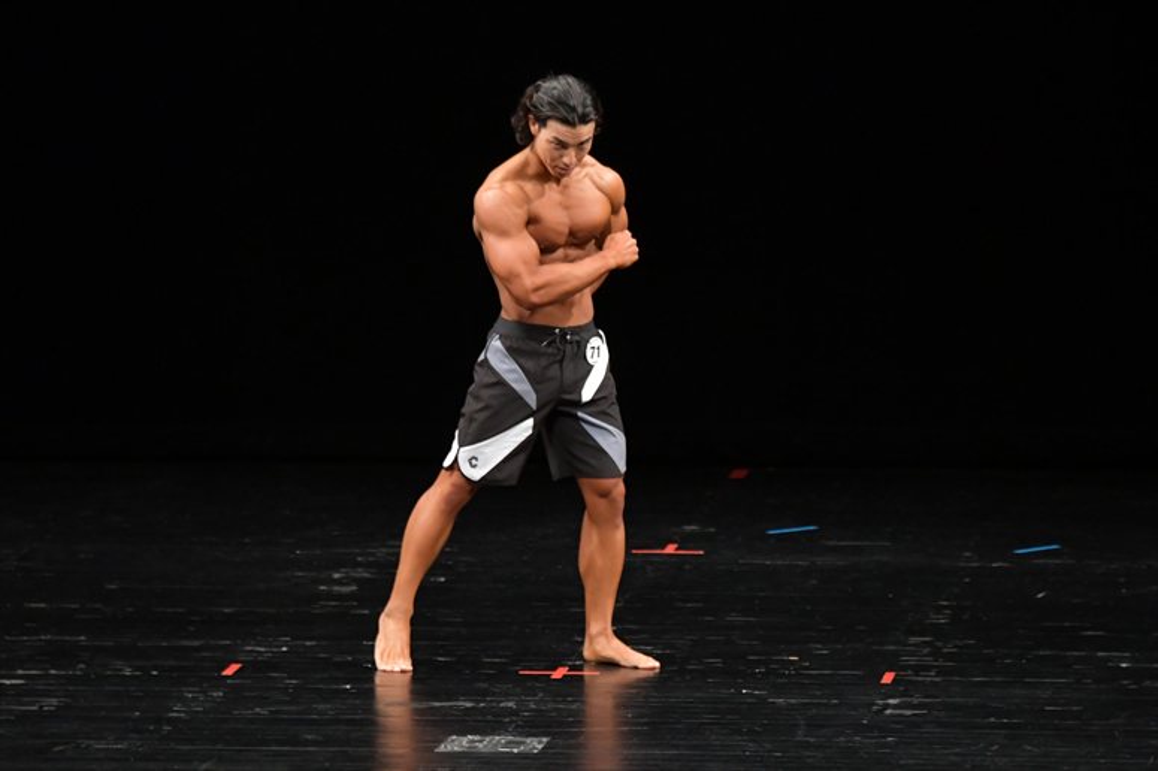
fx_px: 8681
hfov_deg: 7.6
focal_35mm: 270
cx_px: 579
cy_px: 386
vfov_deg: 5.1
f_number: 5.6
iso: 3200
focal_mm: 180
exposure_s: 1/400
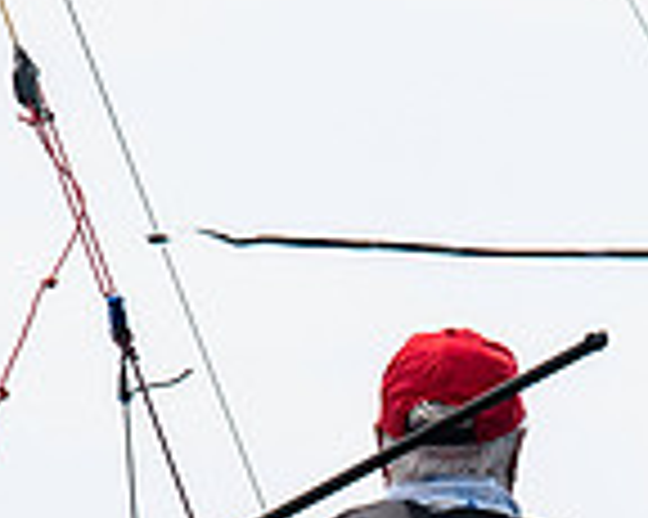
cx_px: 486
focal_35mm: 1702
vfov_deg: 0.9
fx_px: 32619
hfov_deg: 1.1
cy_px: 727
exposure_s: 1/5000
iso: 400
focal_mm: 300
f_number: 5
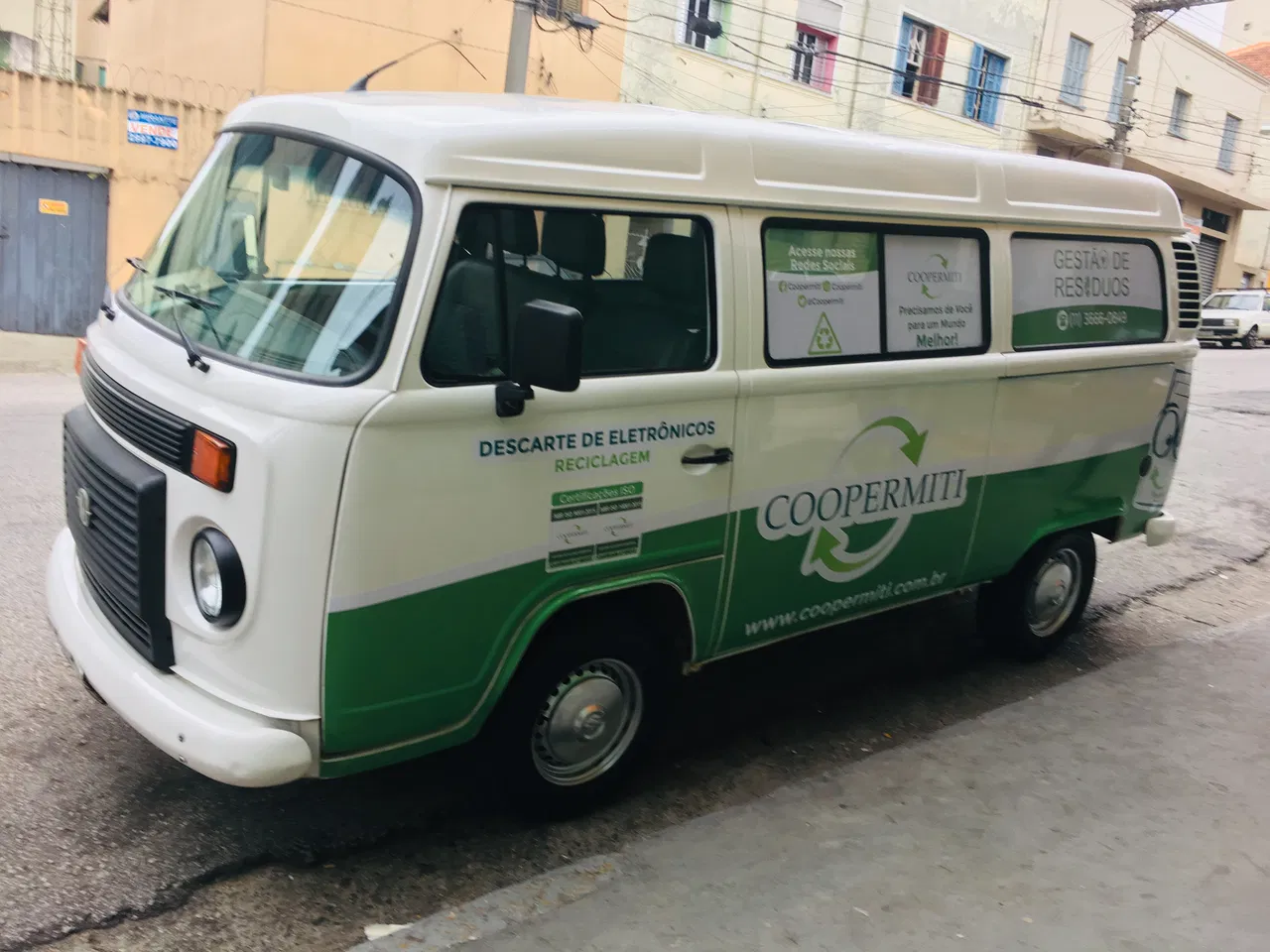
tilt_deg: -7.8
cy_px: 476
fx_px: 1064
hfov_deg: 61.7
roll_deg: -5.4
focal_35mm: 29
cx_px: 635
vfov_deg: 48.2
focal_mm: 4.15
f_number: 2.2
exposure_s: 1/60
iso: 25
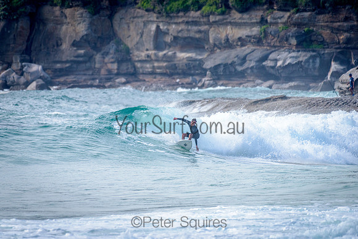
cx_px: 139
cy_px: 93
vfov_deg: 2.2
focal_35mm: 613
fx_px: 6097
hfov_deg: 3.4
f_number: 5.6
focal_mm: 500
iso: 320
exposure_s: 1/2000
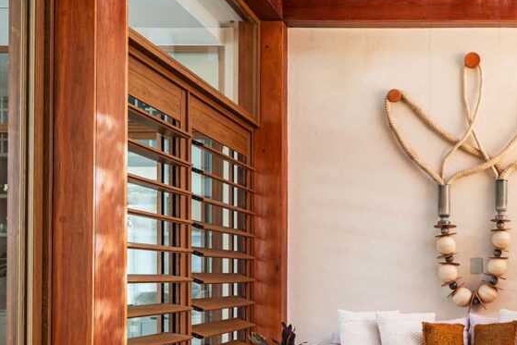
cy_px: 277
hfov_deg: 30.5
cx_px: 462
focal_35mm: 63
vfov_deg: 21.3
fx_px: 905
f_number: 4.5
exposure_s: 1/3
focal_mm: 33
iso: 160
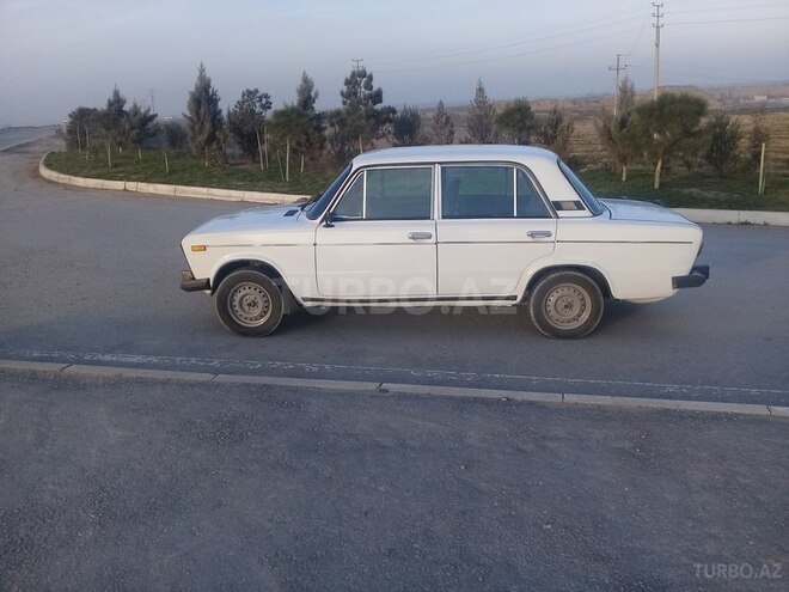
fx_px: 707
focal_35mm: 31
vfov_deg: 45.4
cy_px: 296
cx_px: 394
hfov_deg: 58.4
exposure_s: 1/456
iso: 50
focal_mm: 3.3
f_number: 2.2
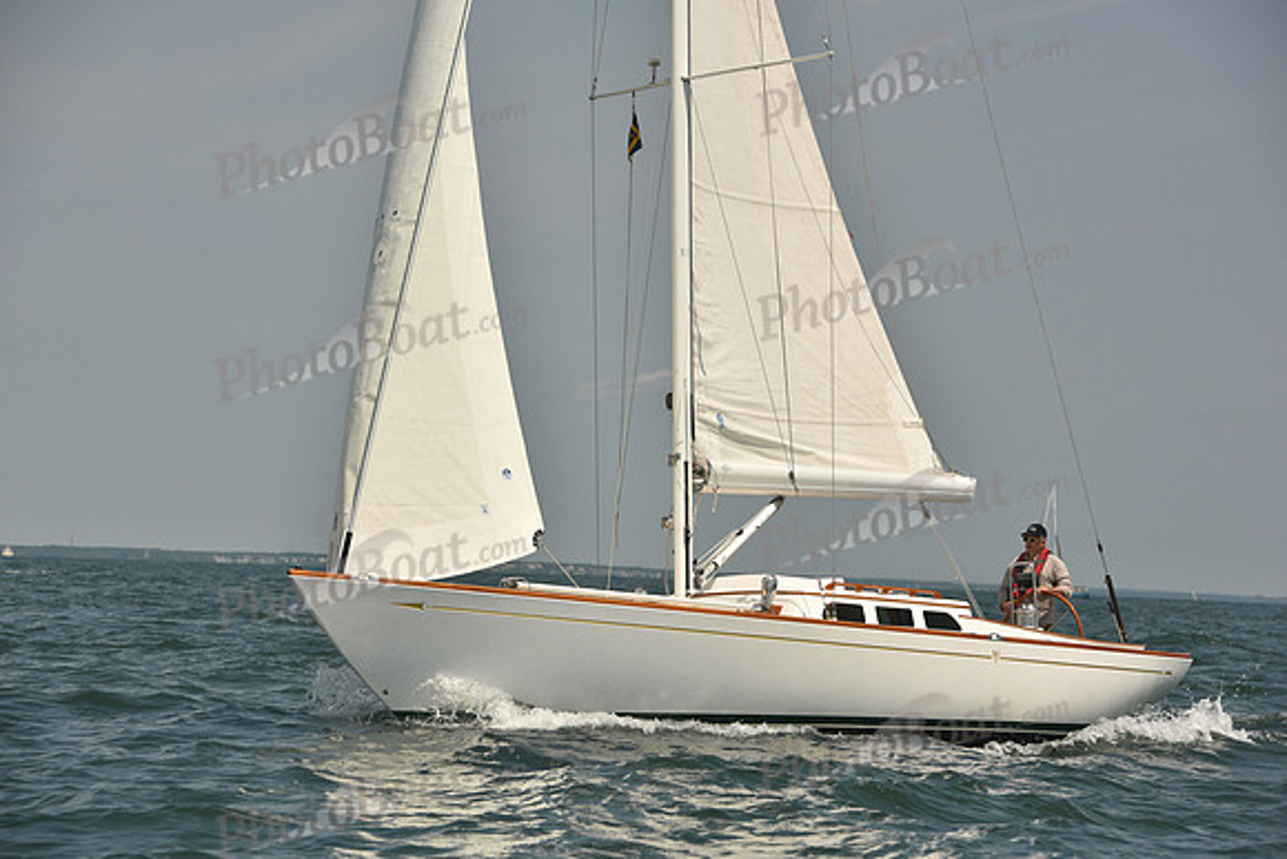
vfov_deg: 10.6
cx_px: 644
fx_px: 4648
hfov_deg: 15.8
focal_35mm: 130
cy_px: 430
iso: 320
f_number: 8
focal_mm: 130
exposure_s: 1/1000
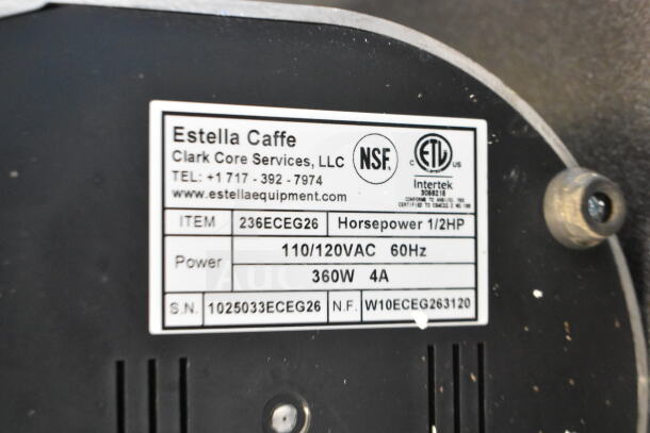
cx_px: 325
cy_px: 216
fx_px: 1246
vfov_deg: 19.7
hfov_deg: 29.2
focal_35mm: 69
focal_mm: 46
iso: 8000
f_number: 5.3
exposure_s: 1/80
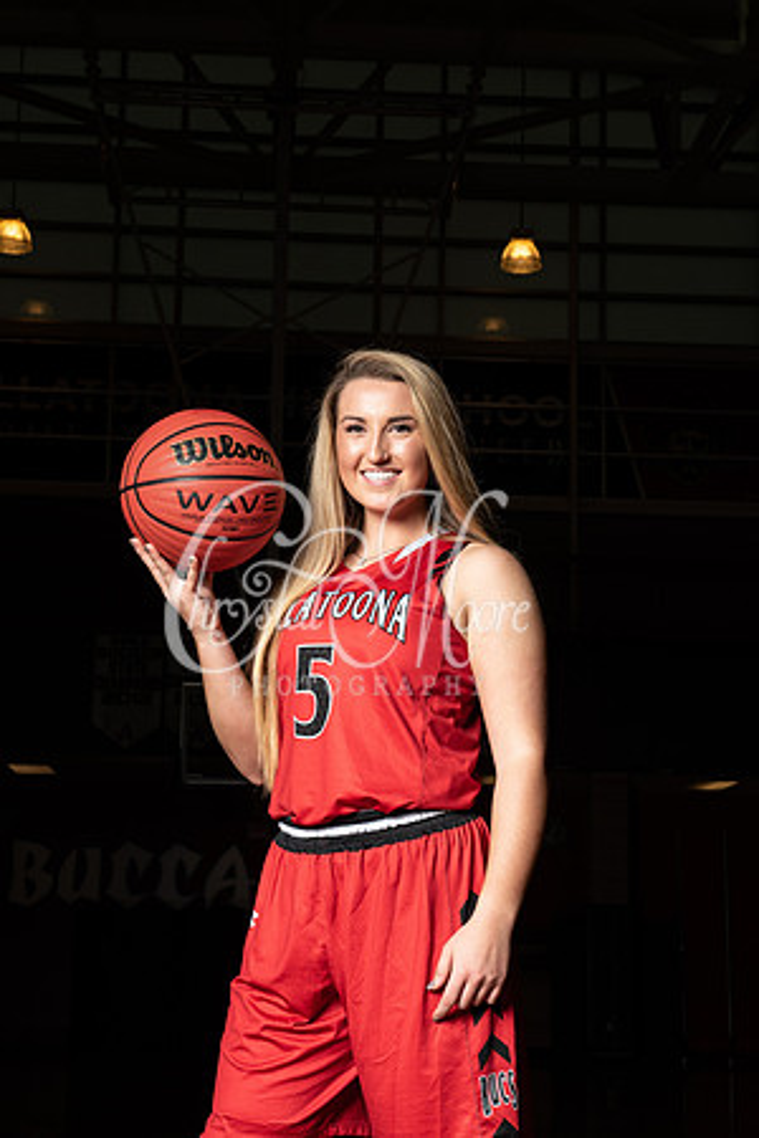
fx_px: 2214
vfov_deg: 28.8
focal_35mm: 70
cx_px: 380
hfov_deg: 19.5
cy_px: 569
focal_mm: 70
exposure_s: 1/200
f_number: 14
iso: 320
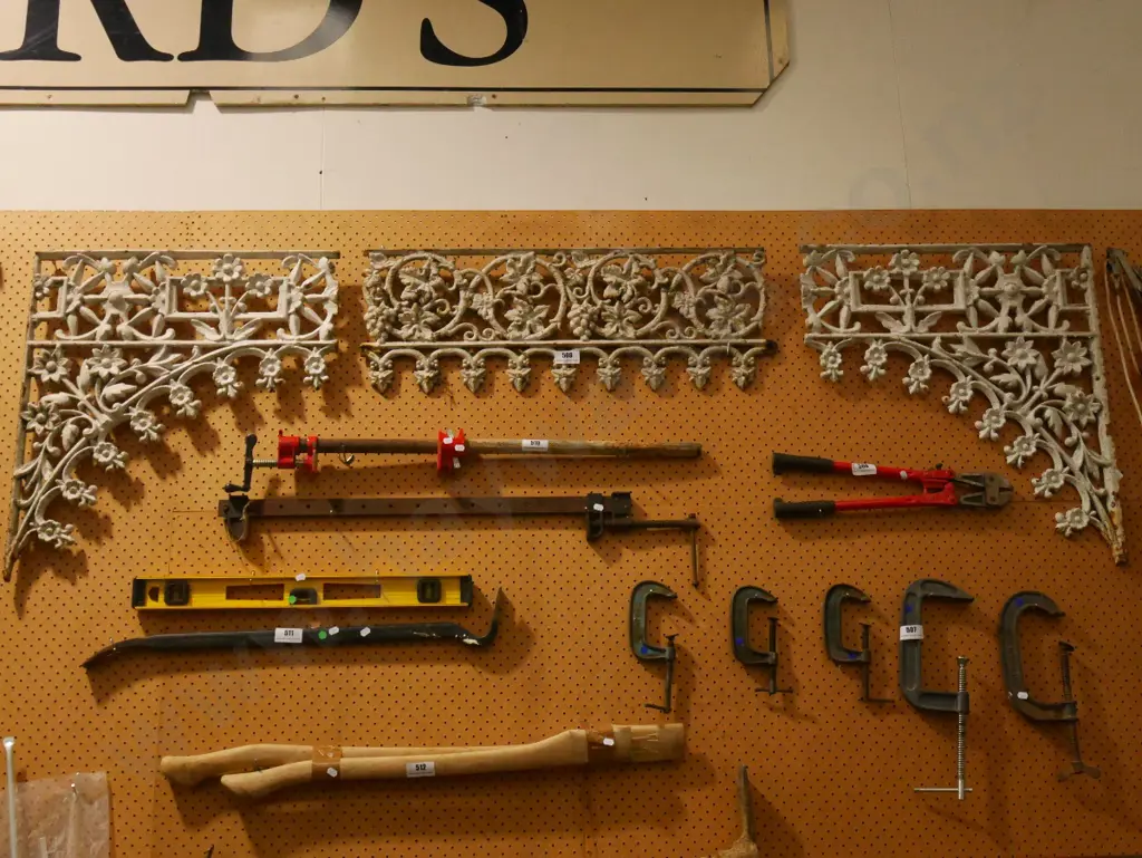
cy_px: 429
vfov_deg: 31.5
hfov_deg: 41.2
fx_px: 1518
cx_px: 571
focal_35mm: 46
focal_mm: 23
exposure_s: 1/200
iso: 3200
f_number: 4.9
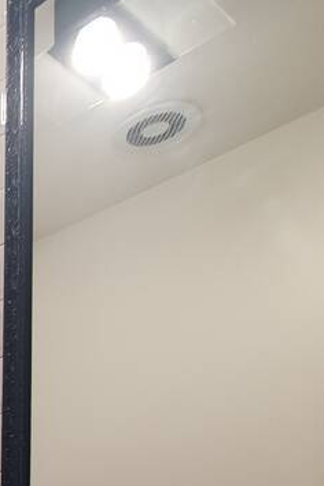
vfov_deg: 29.3
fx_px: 742
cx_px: -368
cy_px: 632
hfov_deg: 16.6
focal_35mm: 55
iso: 50
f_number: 2.2
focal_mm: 1.8
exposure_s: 1/60
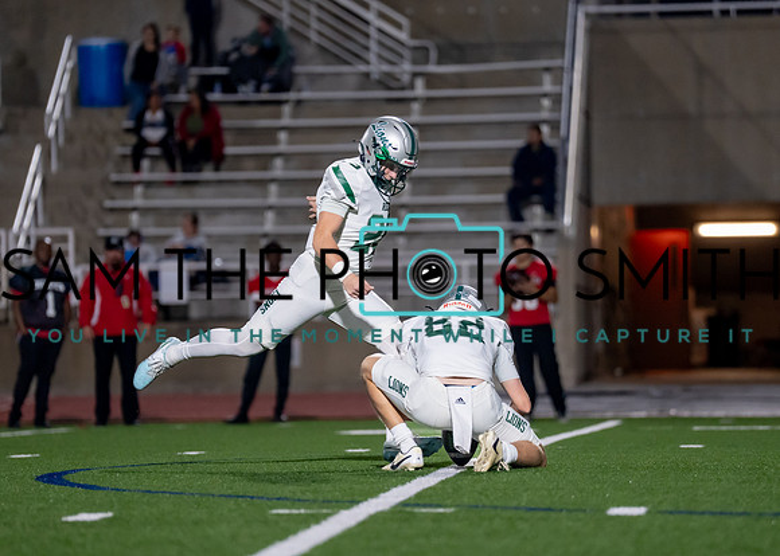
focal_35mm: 281
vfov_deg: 5.1
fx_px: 6213
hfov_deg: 7.2
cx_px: 359
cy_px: 277
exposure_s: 1/1250
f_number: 2.8
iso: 3200
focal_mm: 200
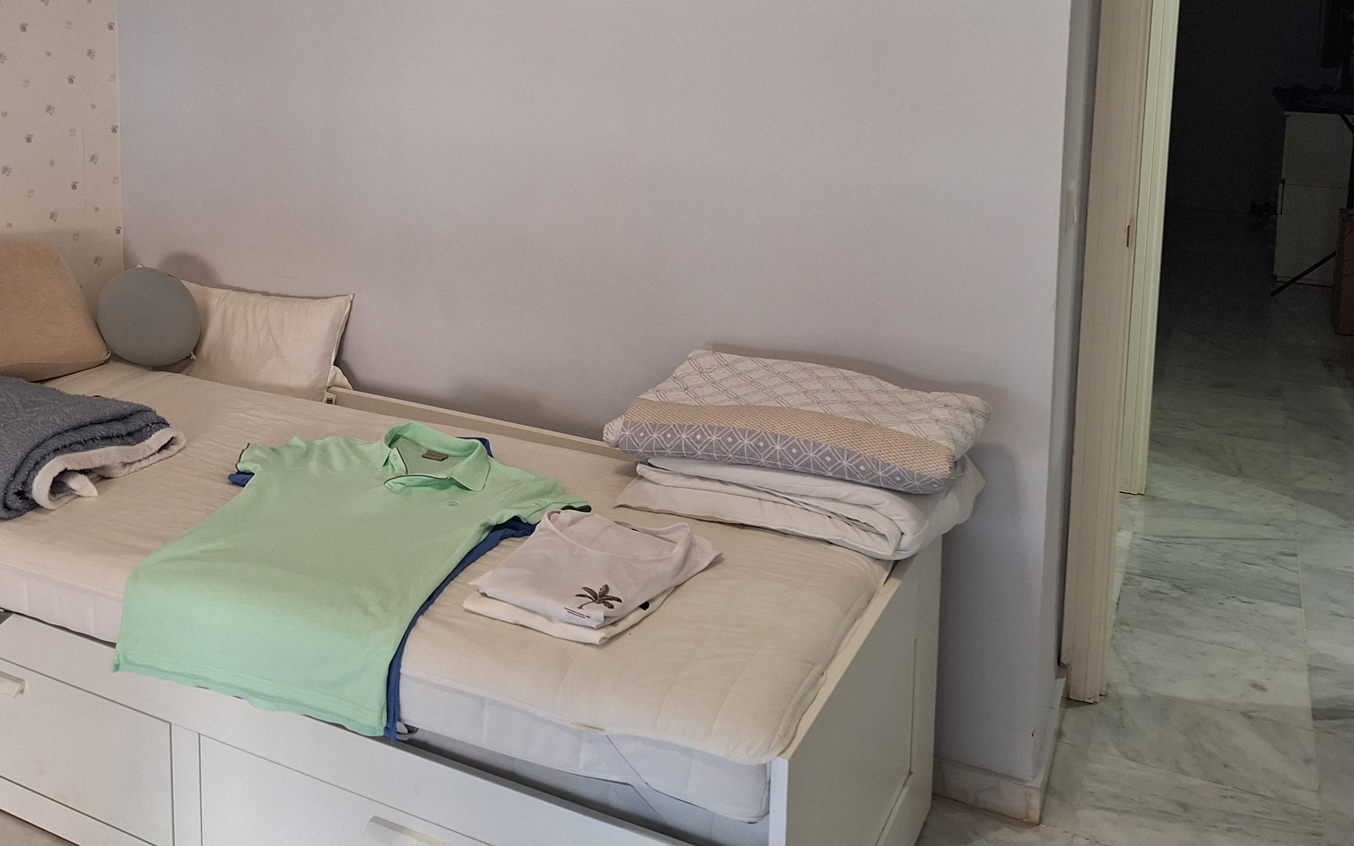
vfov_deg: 35.7
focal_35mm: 34
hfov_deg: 56.1
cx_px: 519
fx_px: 1254
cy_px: 139
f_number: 1.8
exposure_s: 1/50
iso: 125
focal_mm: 5.54
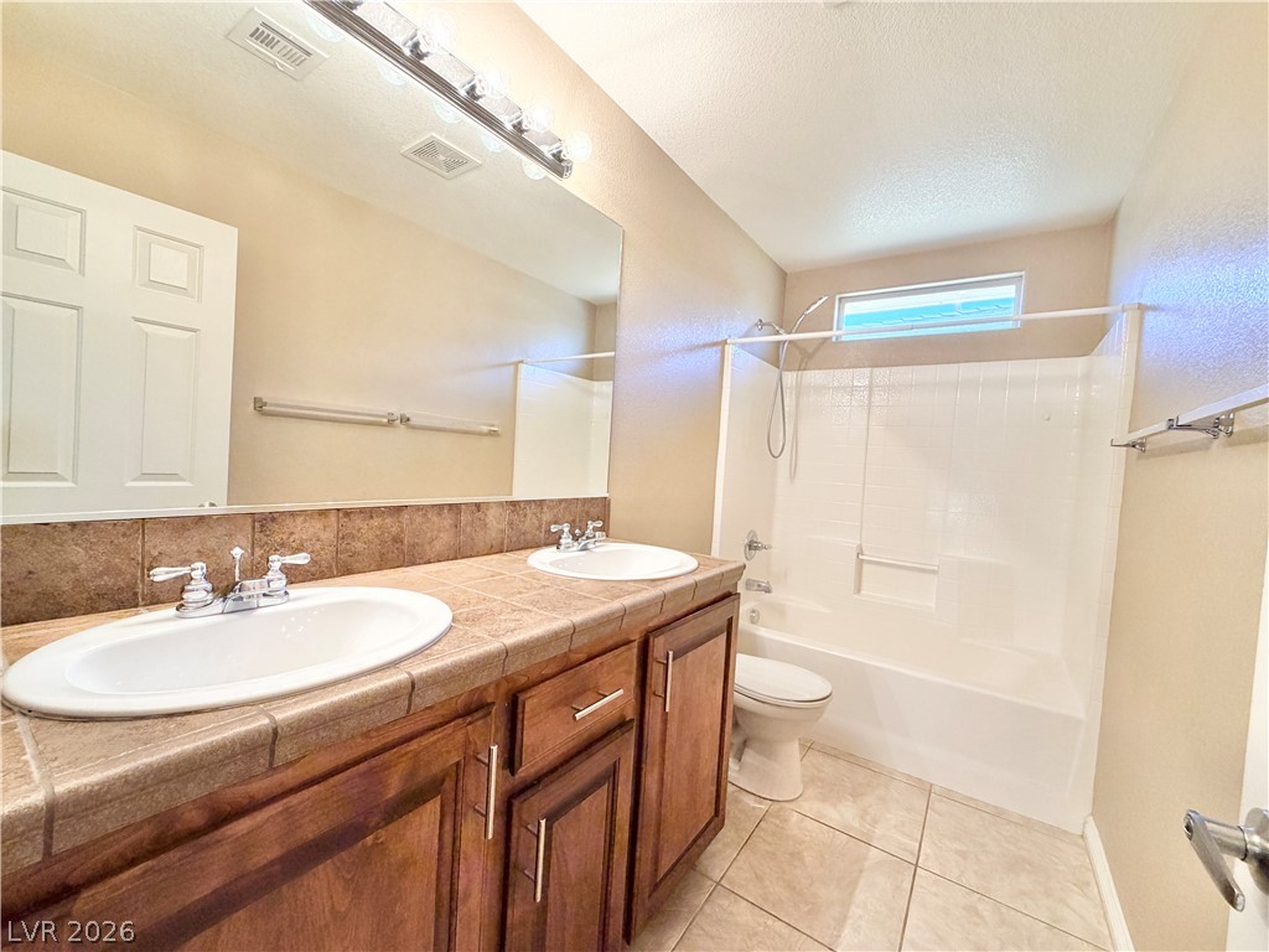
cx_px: 634
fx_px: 513
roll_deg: -3.2
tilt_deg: -2.1
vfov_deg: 85.7
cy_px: 476
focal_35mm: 14
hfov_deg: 102.1
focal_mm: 2.22
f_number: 2.2
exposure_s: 1/120
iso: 250
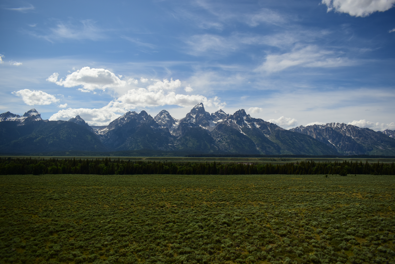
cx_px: 198
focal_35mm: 27
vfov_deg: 47.9
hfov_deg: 67.4
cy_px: 132
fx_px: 296
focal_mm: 18
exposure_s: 1/4000
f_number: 4.5
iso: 250
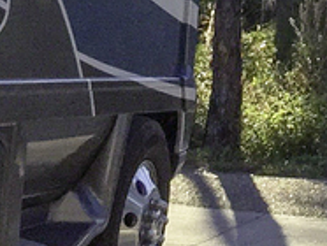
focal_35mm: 187
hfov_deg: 10.3
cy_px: -315
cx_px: 450
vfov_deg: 7.5
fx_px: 1769
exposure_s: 1/1600
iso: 32
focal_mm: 4.15
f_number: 2.2
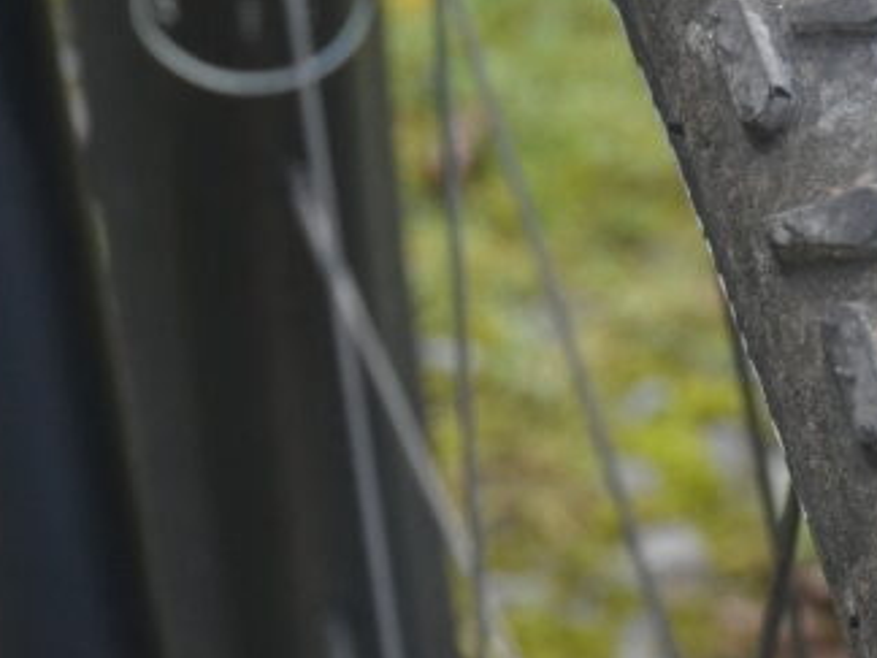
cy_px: -188
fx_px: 5776
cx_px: 1085
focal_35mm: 228
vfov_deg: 6.5
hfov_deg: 8.6
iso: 1600
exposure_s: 1/160
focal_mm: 50
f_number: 11
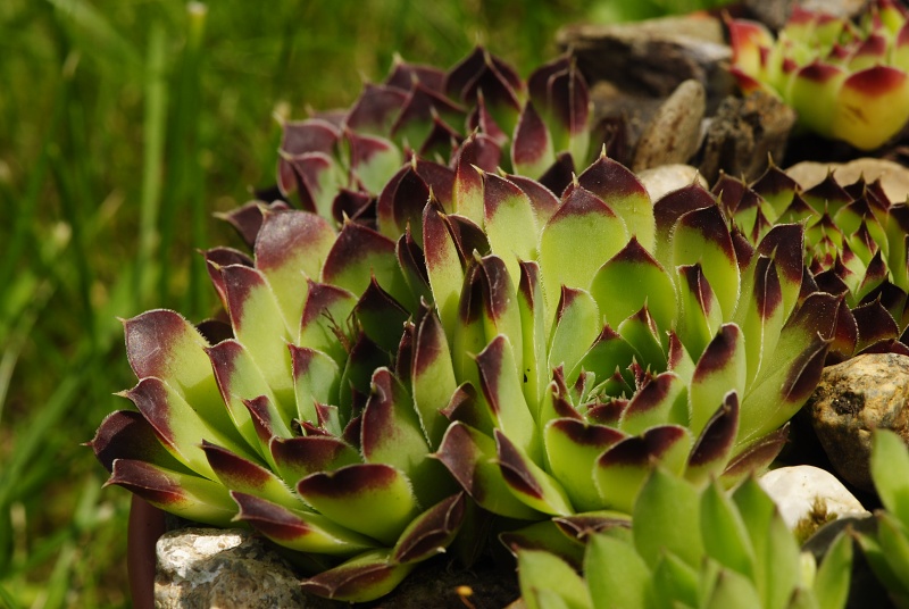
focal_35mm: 128
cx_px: 454
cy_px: 304
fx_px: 3224
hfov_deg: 16.0
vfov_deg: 10.8
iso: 100
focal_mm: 85
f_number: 14
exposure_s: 1/100
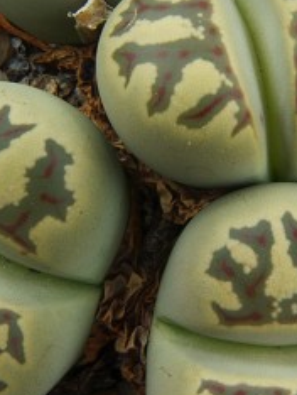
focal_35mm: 216
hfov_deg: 6.9
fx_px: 2467
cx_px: 216
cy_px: 188
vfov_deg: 9.2
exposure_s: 1.5
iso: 100
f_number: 38
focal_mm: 70
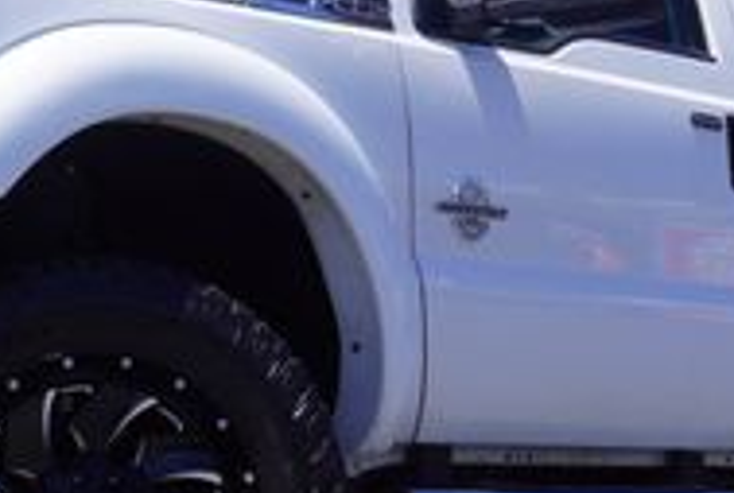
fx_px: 2385
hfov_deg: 17.4
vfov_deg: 11.7
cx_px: 229
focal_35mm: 117
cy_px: 66
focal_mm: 23
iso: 100
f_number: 10
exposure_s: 1/125
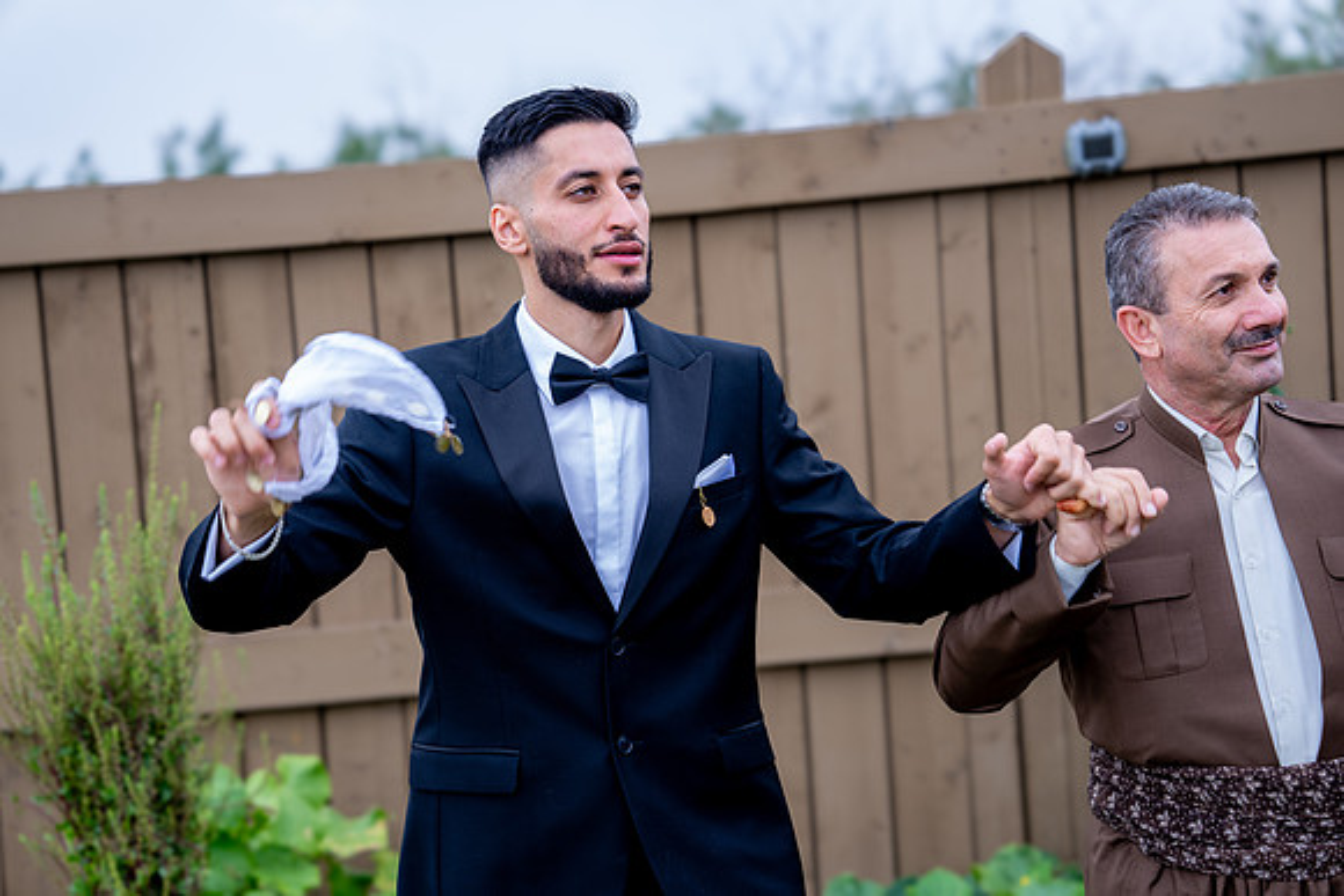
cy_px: 448
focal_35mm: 70
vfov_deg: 19.5
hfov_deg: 28.8
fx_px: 2614
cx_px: 672
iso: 100
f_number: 2.8
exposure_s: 1/250
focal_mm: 70
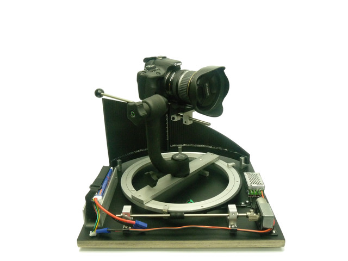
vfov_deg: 41.8
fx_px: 342
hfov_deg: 54.0
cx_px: 174
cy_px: 130
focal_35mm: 34
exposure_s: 1/20
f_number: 5.6
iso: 400
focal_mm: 6
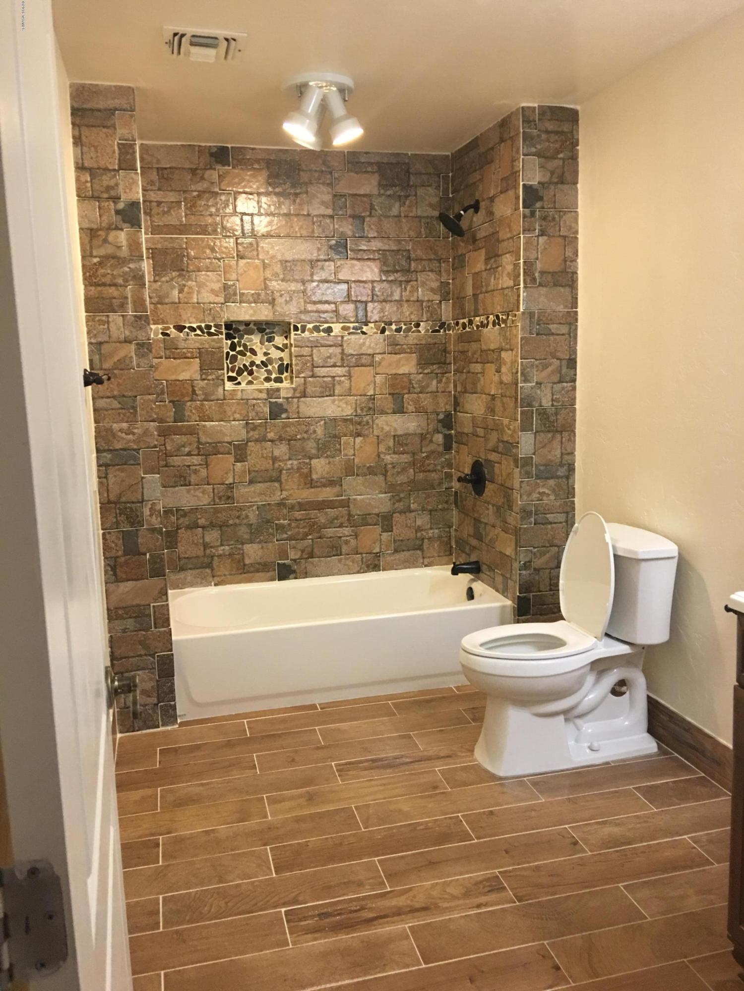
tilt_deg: -8.9
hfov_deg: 48.2
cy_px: 496
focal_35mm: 29
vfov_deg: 61.7
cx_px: 372
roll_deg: +1.1
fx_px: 831
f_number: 2.2
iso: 100
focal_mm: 4.15
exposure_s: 1/10
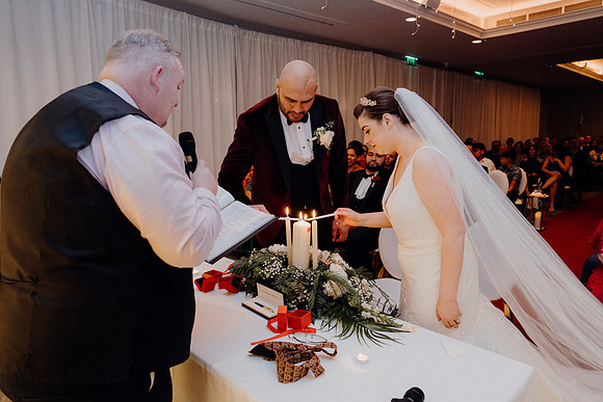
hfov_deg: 73.7
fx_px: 402
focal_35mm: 24
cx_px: 302
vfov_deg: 53.2
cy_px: 201
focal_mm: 24
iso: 2500
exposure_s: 1/160
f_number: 3.5
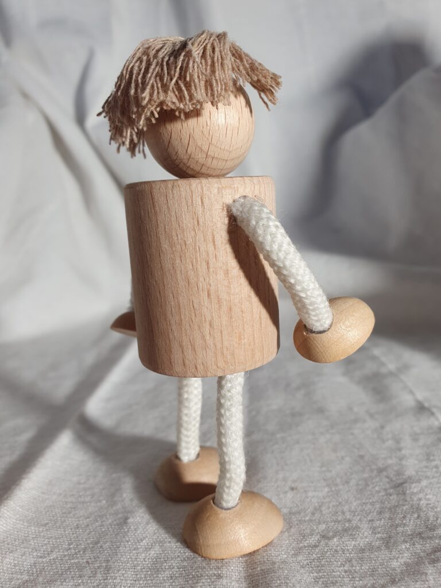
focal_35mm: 26
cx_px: 220
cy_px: 294
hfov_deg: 53.1
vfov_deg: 67.3
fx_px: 442
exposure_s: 1/100
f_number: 2.4
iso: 64
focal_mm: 4.32
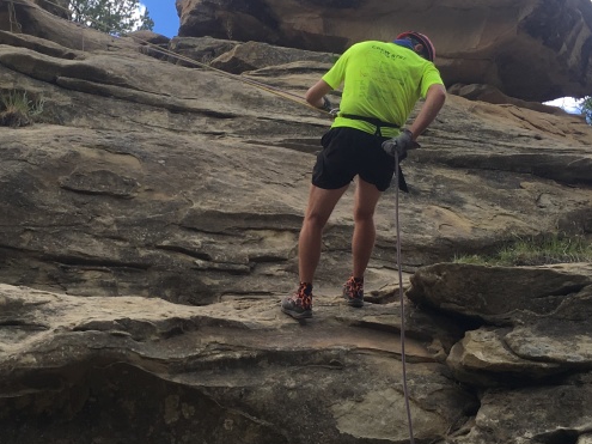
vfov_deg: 24.4
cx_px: 167
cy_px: 266
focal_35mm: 60
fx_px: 1026
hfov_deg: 31.8
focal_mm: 4.15
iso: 25
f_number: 2.2
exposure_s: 1/353
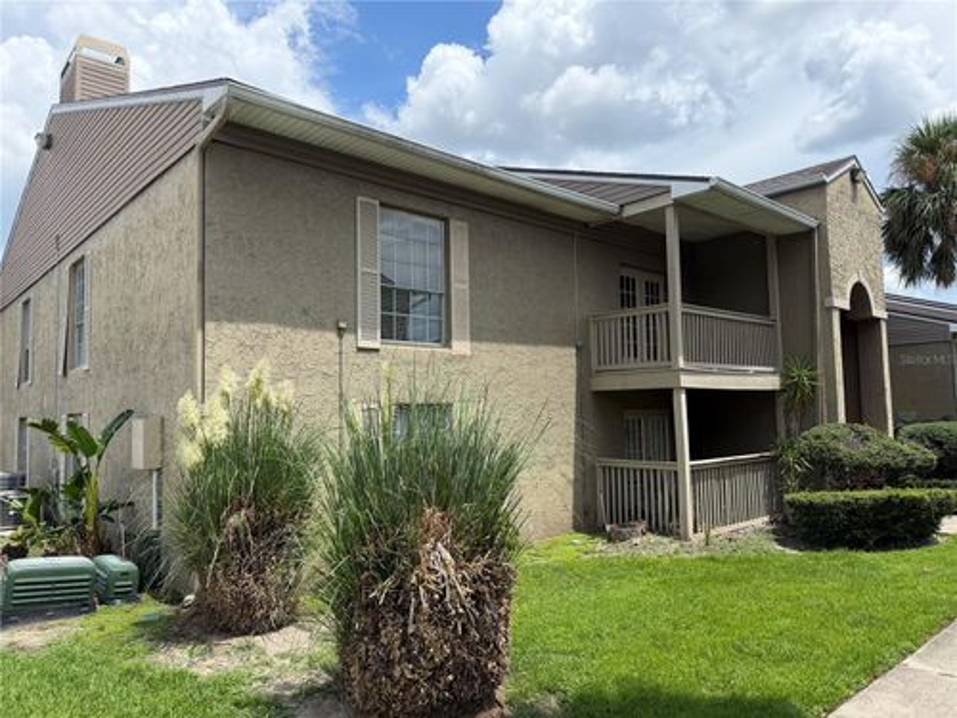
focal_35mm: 24
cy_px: 359
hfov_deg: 71.6
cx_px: 478
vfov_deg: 56.8
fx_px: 664
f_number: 1.78
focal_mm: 6.76
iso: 100
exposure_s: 1/4405
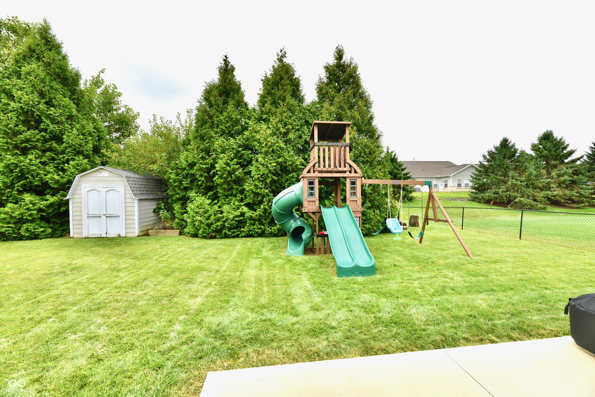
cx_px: 298
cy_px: 198
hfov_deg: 104.3
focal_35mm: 14
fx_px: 231
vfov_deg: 81.2
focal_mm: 14
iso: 640
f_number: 10
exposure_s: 1/400
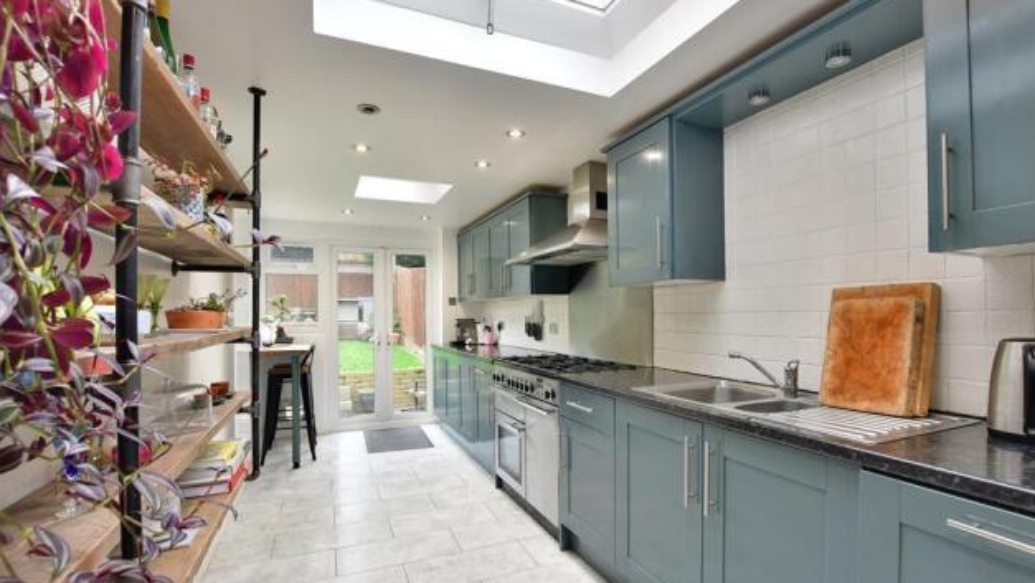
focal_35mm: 23
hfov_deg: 78.6
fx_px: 631
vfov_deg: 49.5
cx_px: 540
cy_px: 316
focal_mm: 14
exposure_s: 1/10
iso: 200
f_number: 8
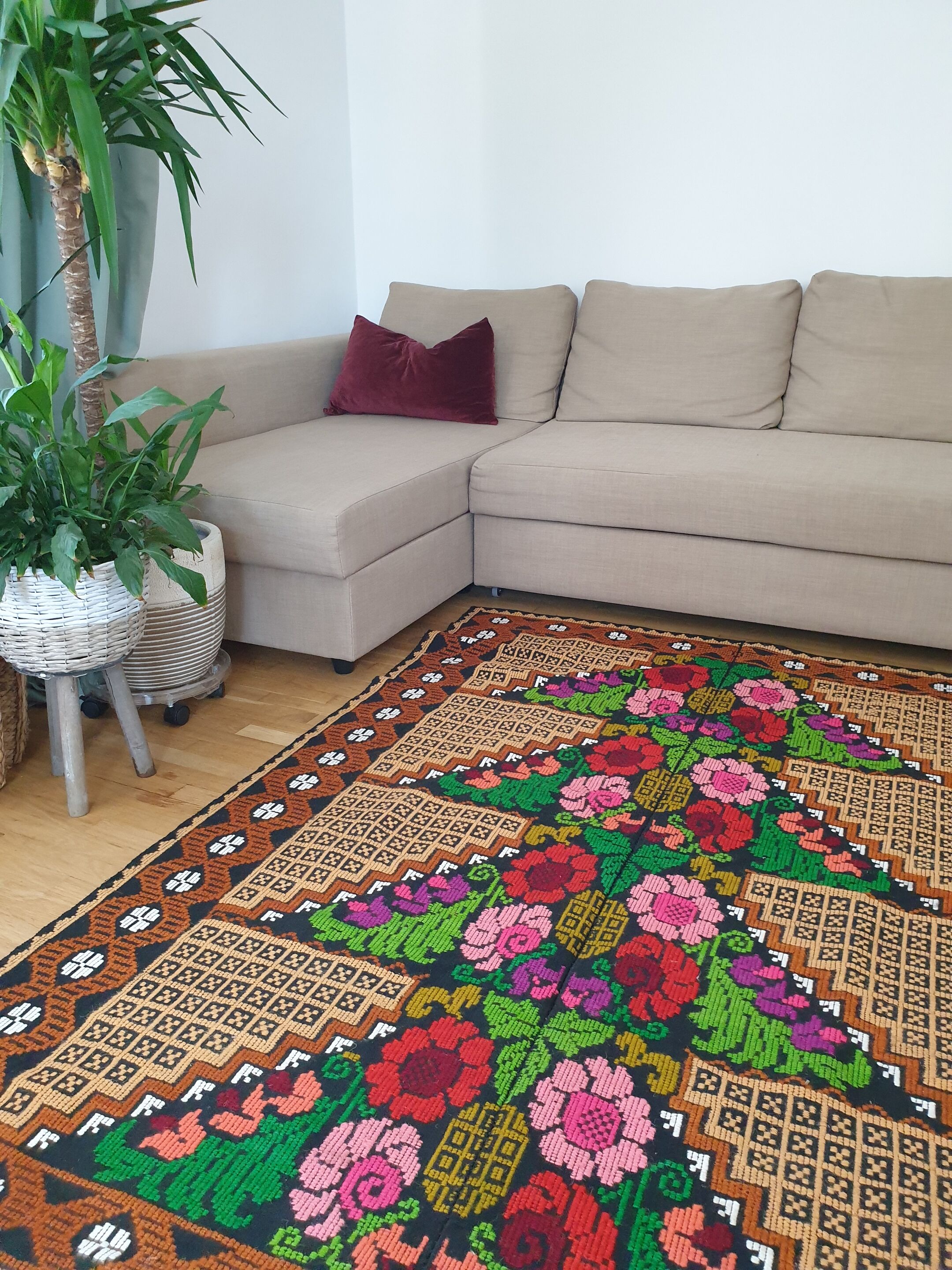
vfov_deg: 67.3
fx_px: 953
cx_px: 476
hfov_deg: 53.1
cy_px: 635
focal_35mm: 26
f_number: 2.4
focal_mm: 4.3
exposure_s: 1/60
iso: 400
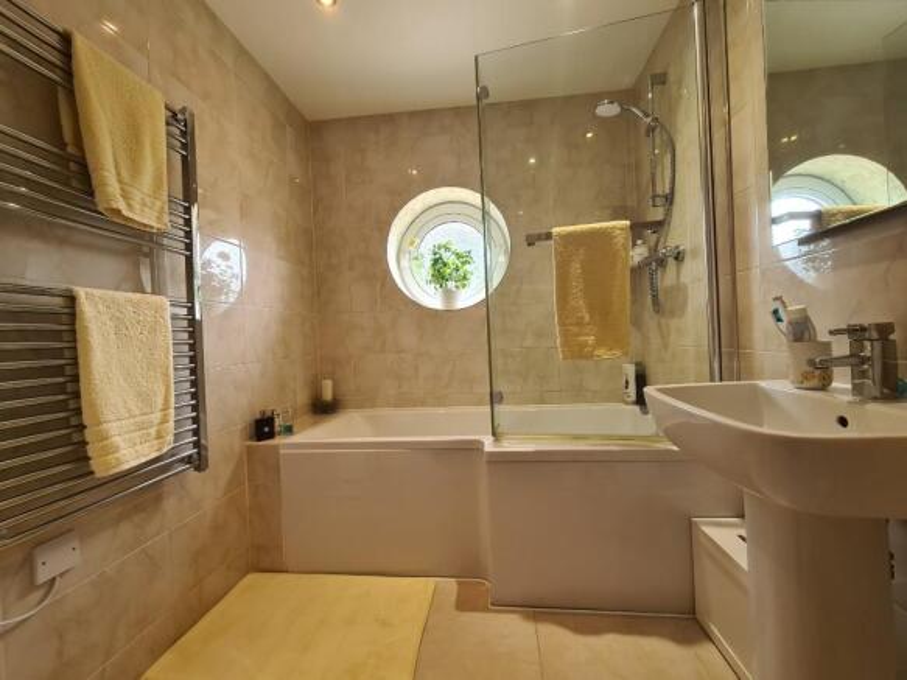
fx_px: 341
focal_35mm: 13
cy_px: 340
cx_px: 454
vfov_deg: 89.9
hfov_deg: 106.2
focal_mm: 2.22
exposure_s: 1/50
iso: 125
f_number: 2.2
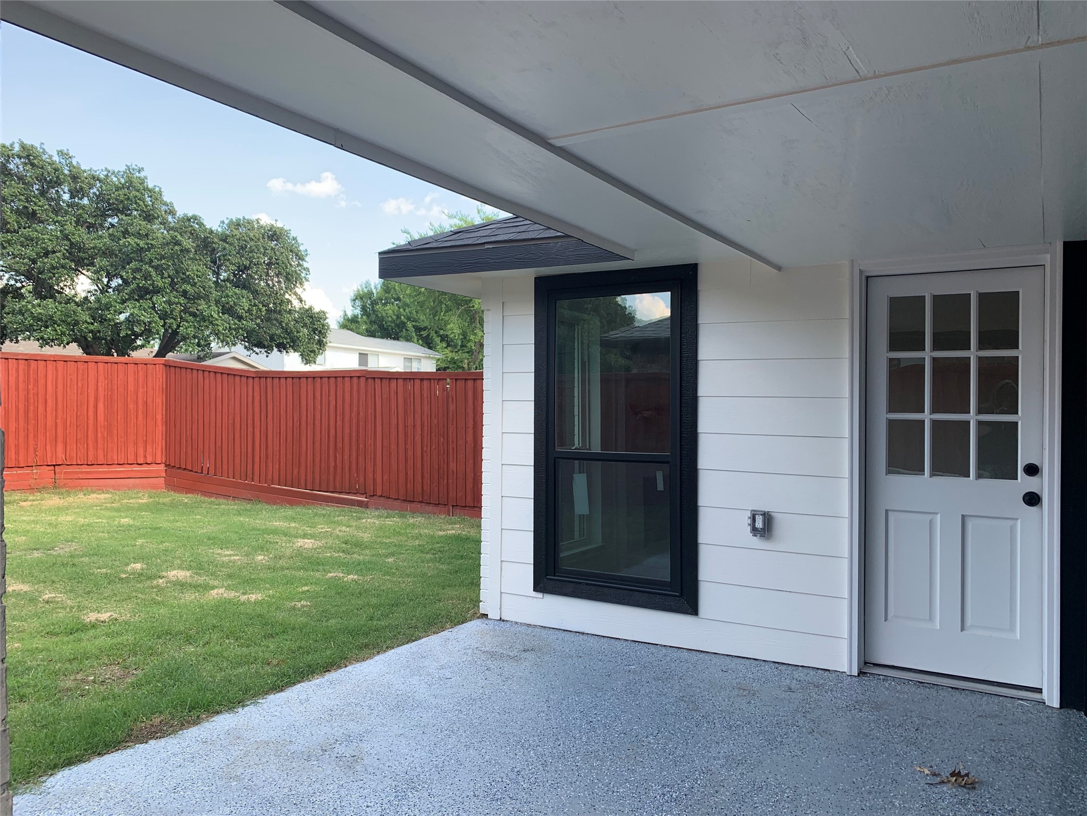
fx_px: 816
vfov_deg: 53.1
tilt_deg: +1.1
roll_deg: -1.0
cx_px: 544
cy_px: 408
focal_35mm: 26
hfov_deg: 67.3
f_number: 1.8
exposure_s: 1/270
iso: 25
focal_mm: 4.25
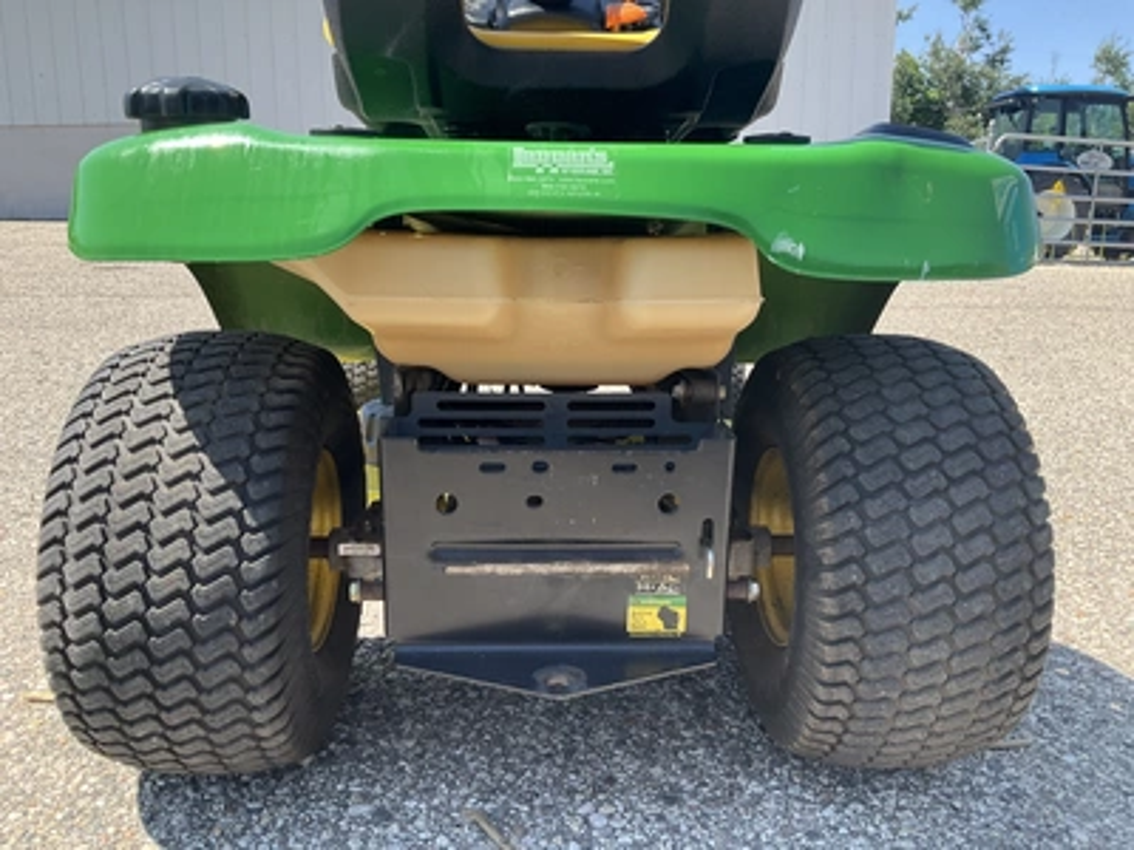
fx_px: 950
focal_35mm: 29
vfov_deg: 48.2
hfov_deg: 61.7
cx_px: 567
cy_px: 425
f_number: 1.8
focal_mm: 3
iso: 25
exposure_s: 1/491
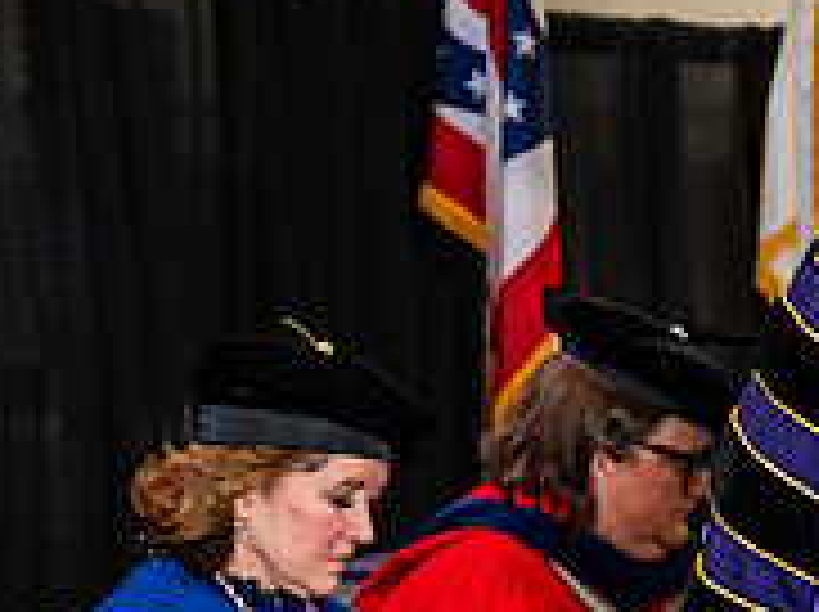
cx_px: 1202
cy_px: 376
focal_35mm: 215
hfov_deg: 9.0
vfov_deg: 6.9
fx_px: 5080
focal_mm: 70
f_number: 4.5
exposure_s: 1/200
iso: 1250
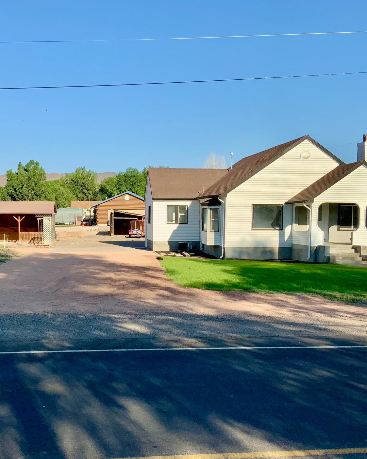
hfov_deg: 34.8
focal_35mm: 43
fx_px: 584
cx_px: 152
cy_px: 250
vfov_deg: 42.8
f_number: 1.8
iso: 16
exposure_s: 1/1848
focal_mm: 3
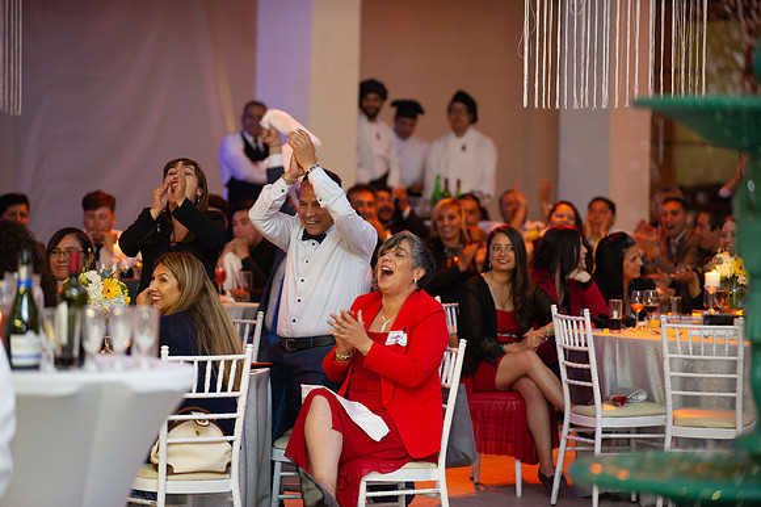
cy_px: 254
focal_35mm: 165
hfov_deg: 12.5
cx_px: 380
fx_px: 3486
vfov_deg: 8.3
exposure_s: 1/125
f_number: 3.5
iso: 1000
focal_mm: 165
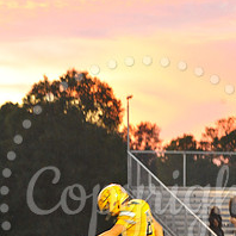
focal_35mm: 336
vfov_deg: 5.2
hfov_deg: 5.2
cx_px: 144
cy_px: 199
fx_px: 2592
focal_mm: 135
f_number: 6.3
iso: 4000
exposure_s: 1/100
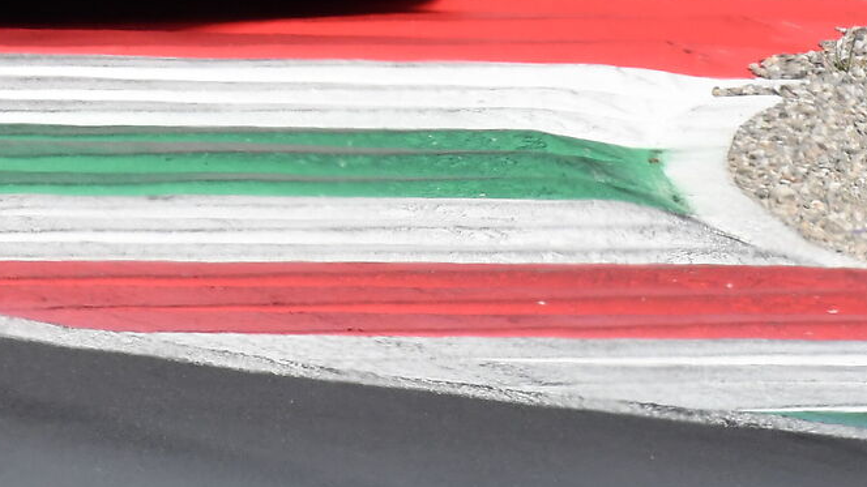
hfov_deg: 1.0
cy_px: -479
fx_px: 52238
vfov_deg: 0.5
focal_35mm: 2273
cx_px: -325
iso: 500
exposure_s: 1/640
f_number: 14
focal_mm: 400
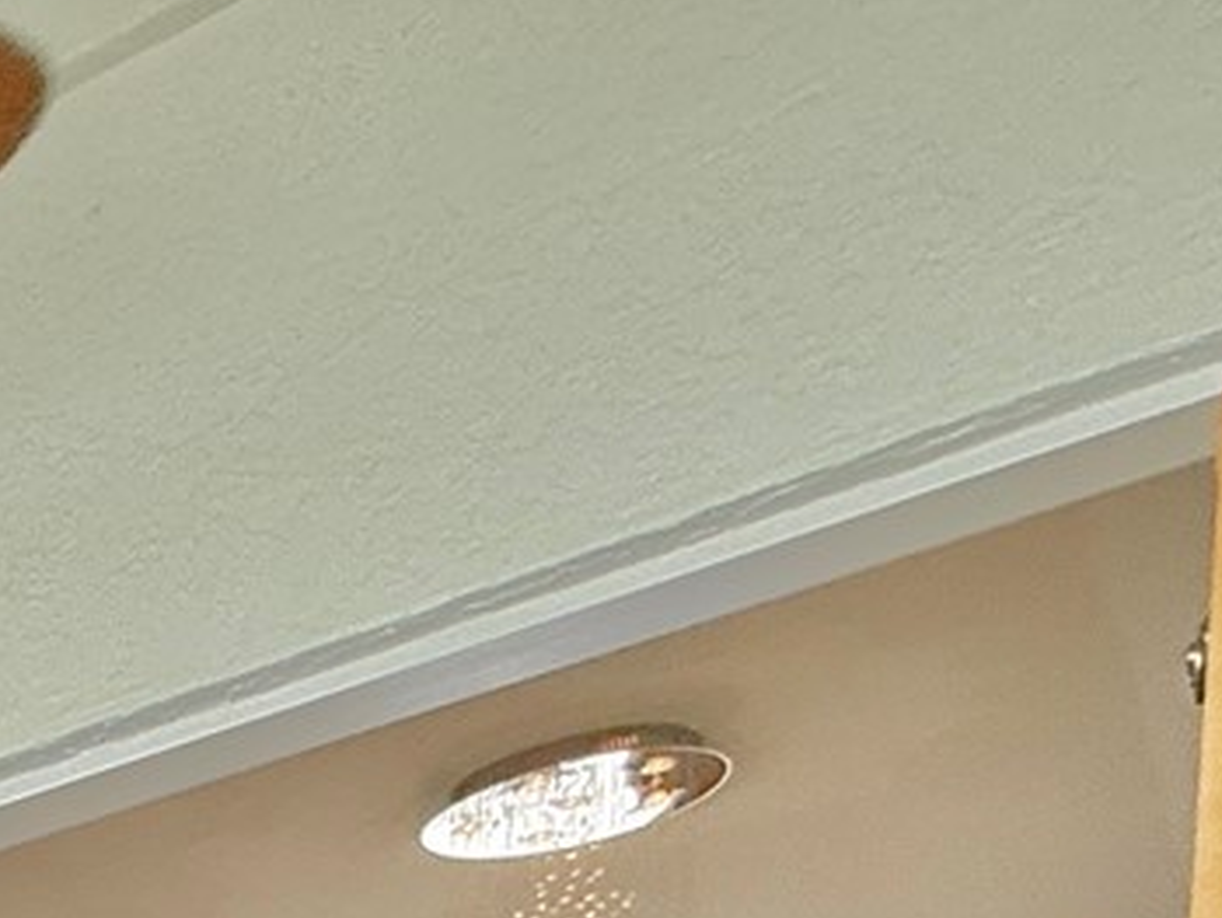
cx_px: -1348
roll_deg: -0.2
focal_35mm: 64
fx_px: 2261
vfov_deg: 16.0
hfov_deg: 17.9
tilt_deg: -2.1
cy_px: 1983
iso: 50
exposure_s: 1/120
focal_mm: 2.22
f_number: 2.2
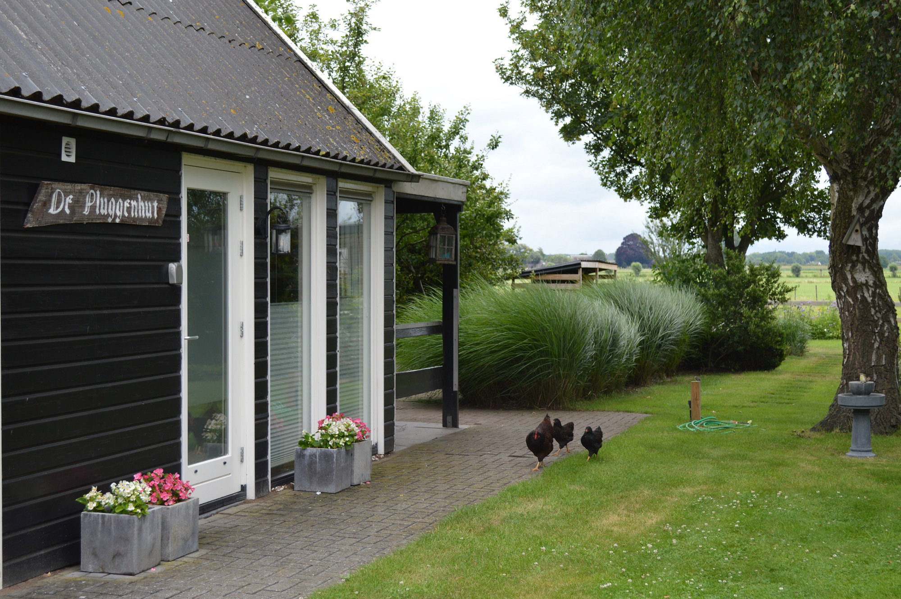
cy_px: 300
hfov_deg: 37.9
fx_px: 1313
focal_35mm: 52
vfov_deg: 25.7
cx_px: 450
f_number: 5.6
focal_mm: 35
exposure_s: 1/125
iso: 100
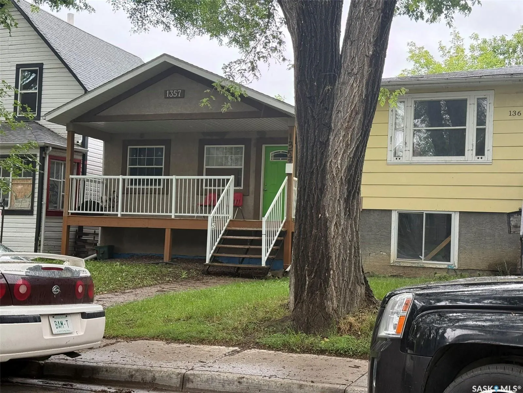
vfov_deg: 30.3
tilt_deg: +4.3
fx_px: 725
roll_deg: -1.6
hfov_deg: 39.7
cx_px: 262
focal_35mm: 48
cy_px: 196
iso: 80
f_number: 1.78
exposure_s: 1/121
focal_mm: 6.76
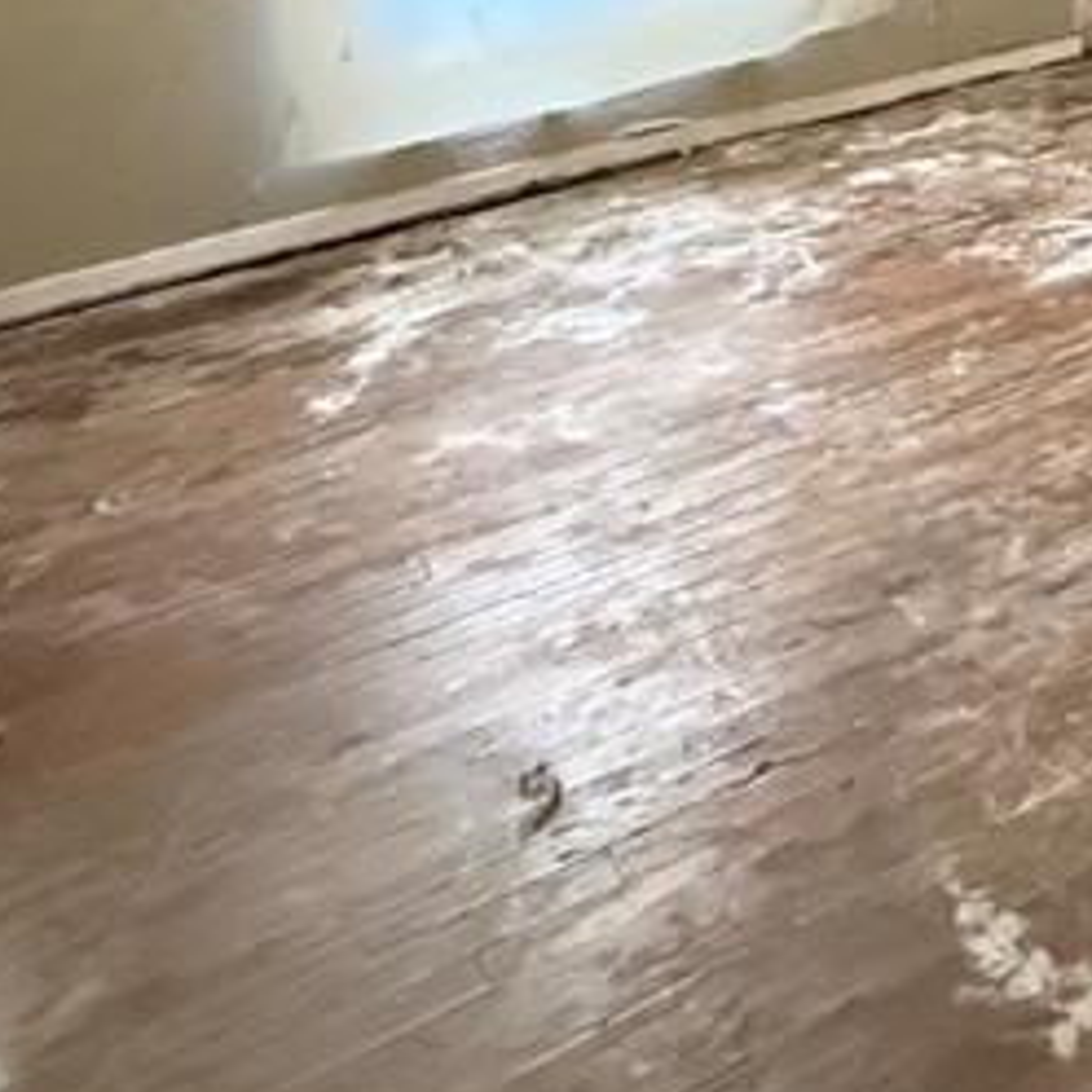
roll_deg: +0.1
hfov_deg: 28.1
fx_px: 1820
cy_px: -537
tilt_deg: +0.7
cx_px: 1383
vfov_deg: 25.4
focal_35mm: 51
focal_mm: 2.22
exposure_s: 1/47
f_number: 2.2
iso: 1250
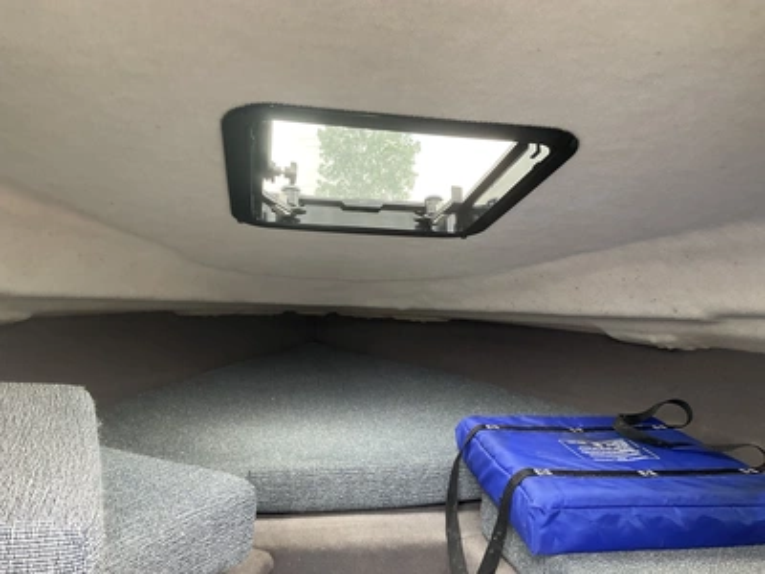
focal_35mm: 29
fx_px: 641
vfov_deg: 48.2
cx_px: 382
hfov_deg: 61.7
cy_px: 287
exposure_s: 1/94
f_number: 1.8
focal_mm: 3
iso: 64
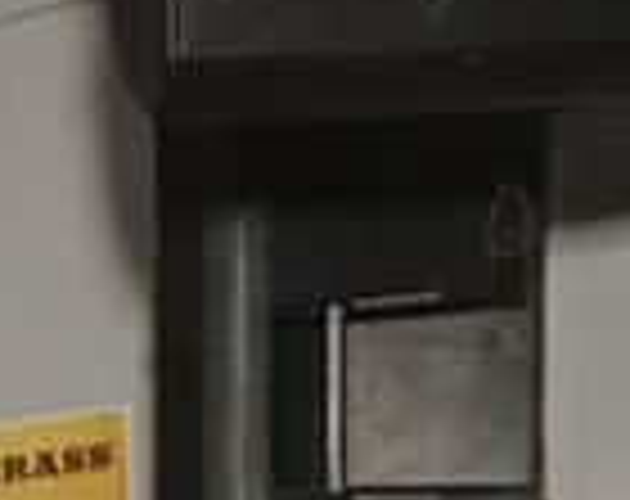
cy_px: 1023
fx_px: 2843
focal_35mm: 153
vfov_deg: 9.4
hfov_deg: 11.7
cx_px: -491
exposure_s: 1/320
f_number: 4
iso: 2500
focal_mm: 32
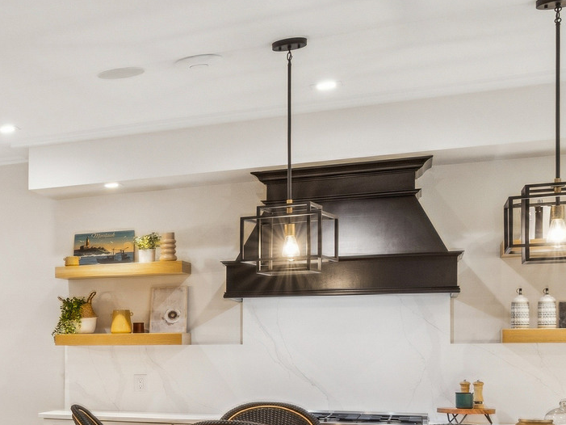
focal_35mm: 63
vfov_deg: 23.0
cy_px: 351
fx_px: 1027
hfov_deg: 21.2
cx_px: -441
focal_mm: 14.9
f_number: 13
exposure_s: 1/6
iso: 400
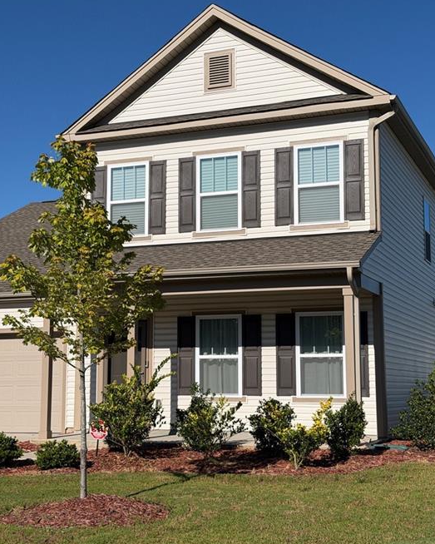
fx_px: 885
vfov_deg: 34.1
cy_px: 258
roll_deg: -1.0
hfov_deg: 27.6
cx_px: 210
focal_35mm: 55
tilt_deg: +7.4
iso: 64
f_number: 1.78
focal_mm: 6.76
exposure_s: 1/9901
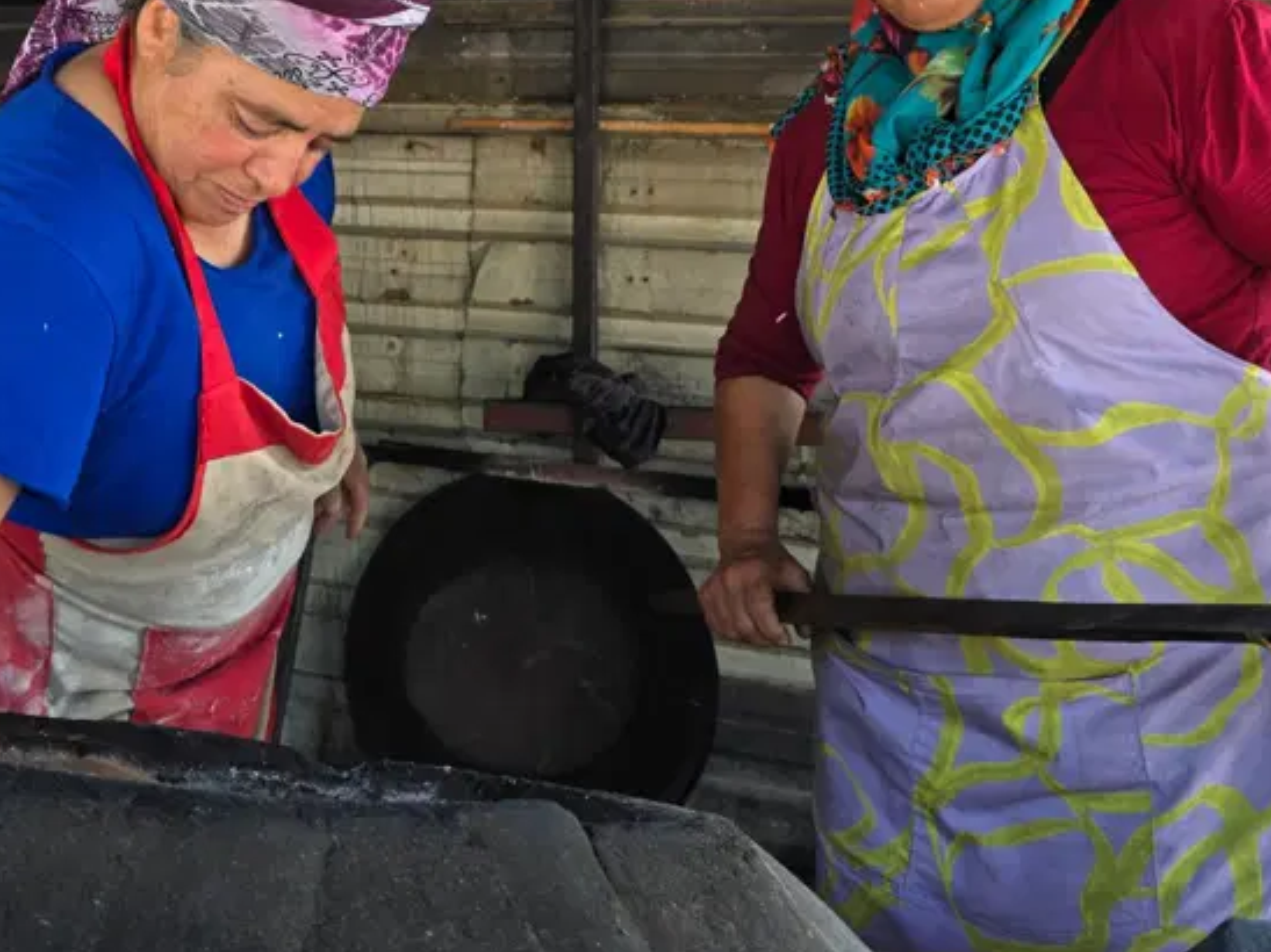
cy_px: 367
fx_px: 1358
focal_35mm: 37
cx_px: 314
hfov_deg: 48.2
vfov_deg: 38.4
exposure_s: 1/180
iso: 40
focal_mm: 6.3
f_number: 1.7
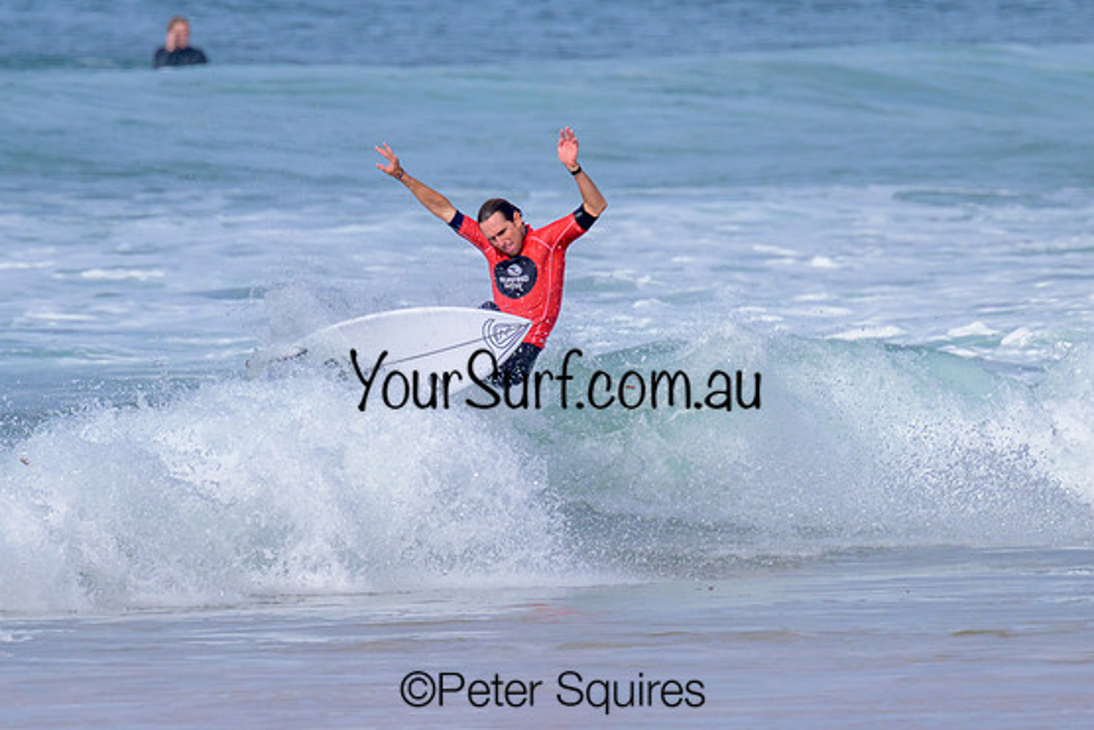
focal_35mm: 1145
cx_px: 463
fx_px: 34802
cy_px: 332
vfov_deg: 1.2
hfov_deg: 1.8
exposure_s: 1/2000
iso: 640
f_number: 11
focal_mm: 800
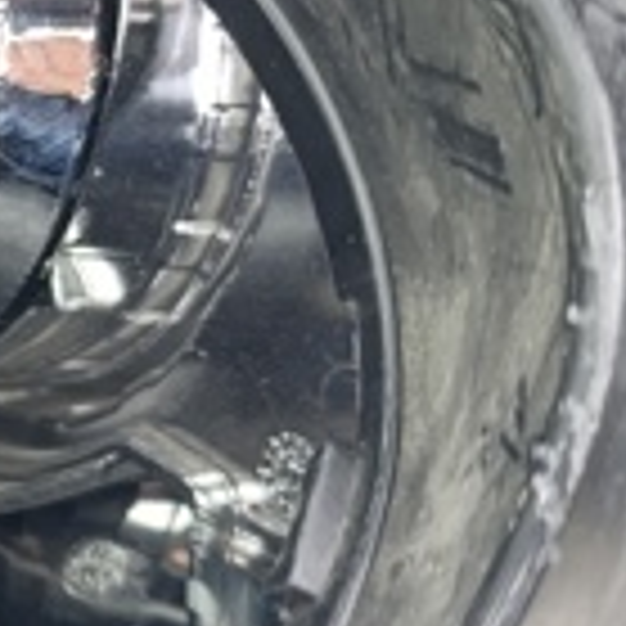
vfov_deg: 18.6
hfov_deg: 16.5
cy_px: 212
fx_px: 1903
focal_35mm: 93
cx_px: -399
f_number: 1.6
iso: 320
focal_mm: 6.14
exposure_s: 1/100
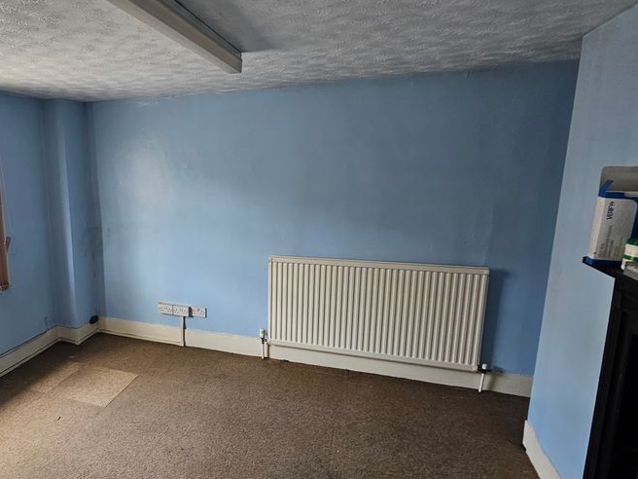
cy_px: 244
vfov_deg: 61.1
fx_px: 405
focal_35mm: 22
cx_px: 173
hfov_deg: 72.0
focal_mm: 2.2
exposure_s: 1/50
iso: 160
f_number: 2.2
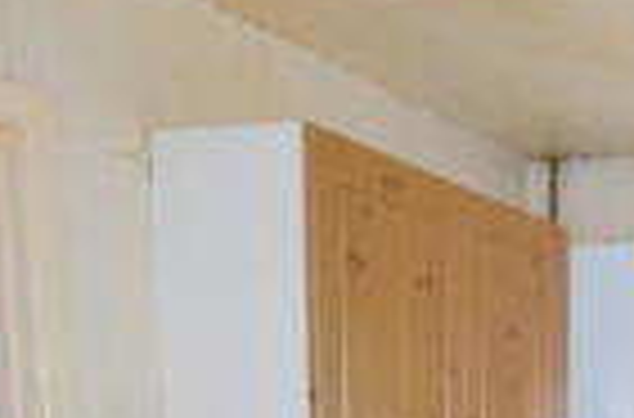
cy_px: 701
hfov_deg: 26.5
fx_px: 1229
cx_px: 710
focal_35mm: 70
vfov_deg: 16.7
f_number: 3.5
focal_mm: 10
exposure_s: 1/60
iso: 720
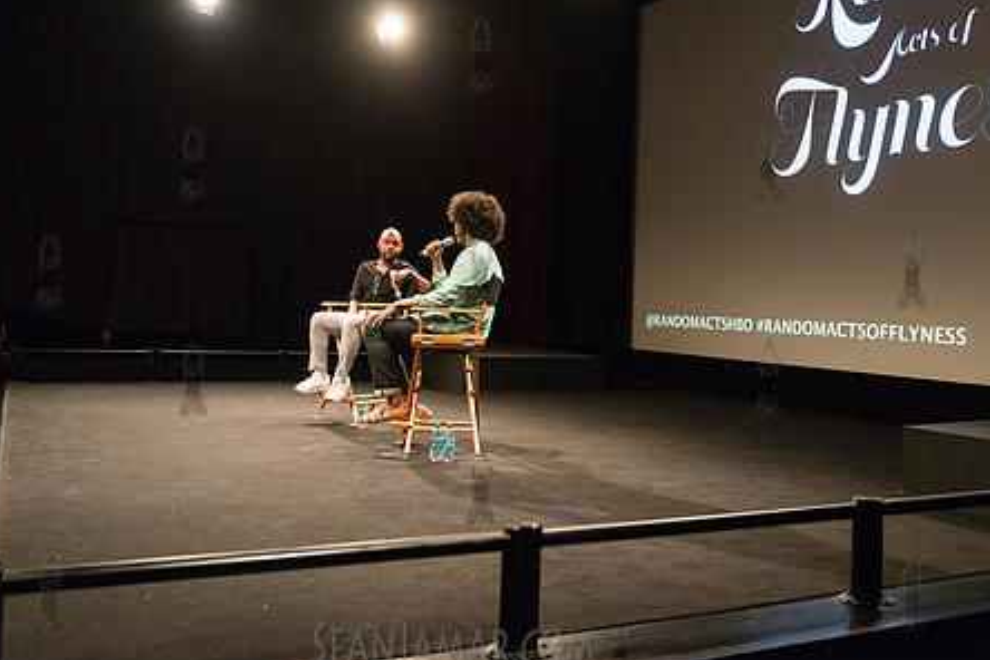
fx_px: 935
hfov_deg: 55.8
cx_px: 479
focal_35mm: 34
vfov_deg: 38.7
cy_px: 269
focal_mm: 26
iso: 4000
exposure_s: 1/200
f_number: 2.8
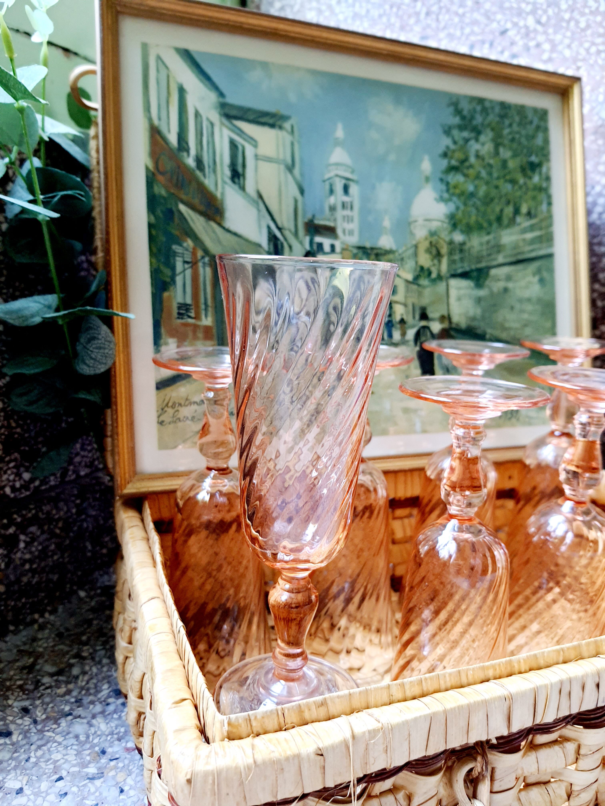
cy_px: 403
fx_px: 606
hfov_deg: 53.1
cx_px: 302
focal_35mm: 26
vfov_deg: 67.3
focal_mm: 4.32
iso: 250
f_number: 1.7
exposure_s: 1/40
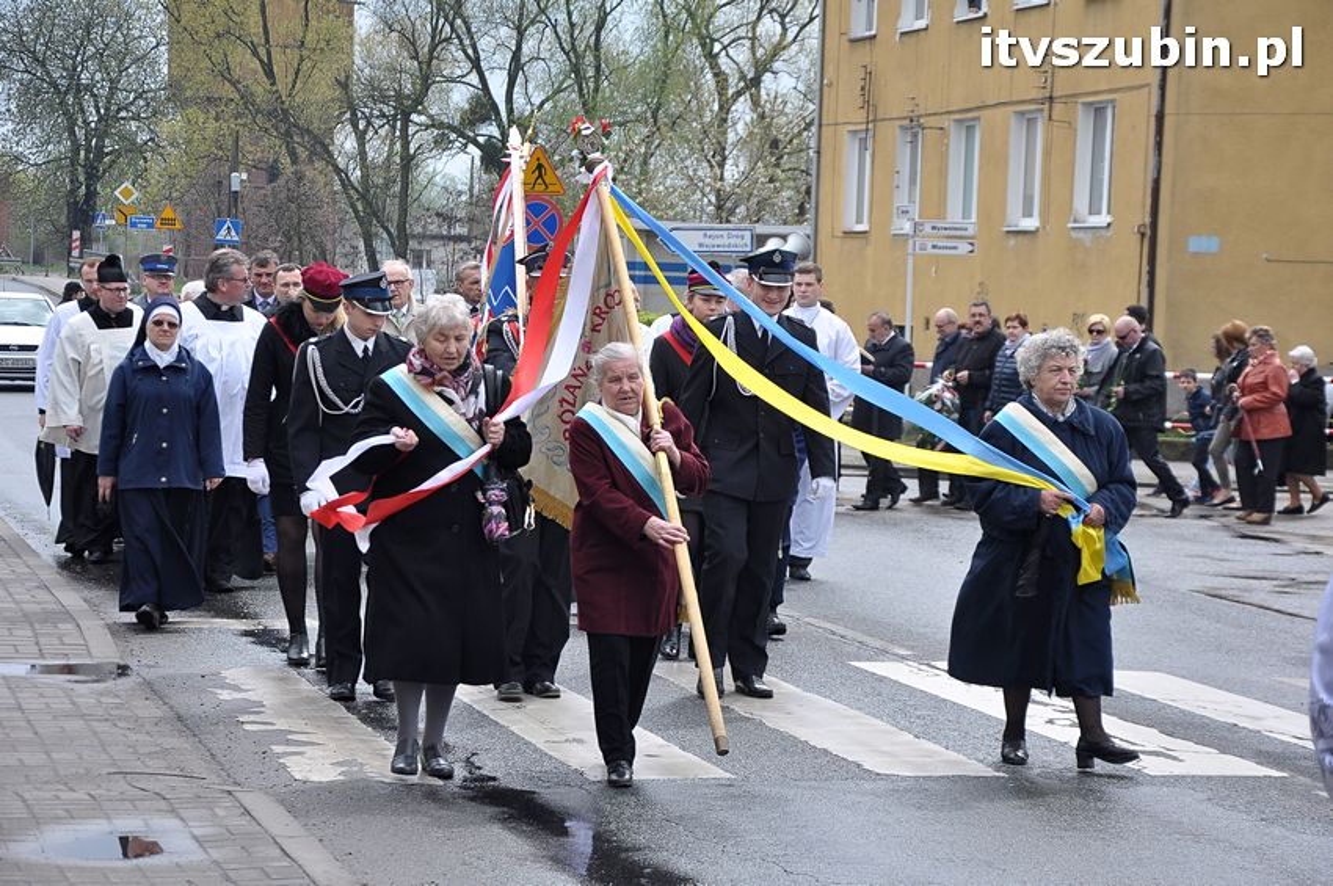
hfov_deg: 20.6
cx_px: 666
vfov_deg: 13.8
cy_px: 443
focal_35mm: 99
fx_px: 3662
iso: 320
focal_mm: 66
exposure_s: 1/500
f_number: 5.6
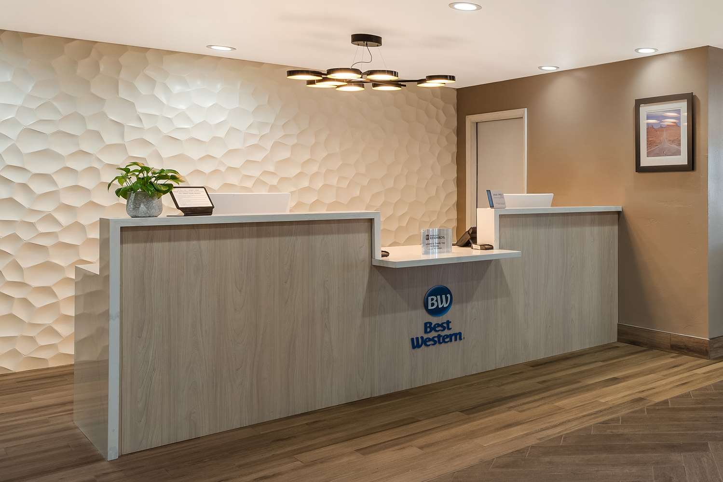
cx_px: 362
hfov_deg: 86.9
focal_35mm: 19
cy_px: 241
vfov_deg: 64.6
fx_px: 382
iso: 400
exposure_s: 1/5
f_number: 8
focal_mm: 19
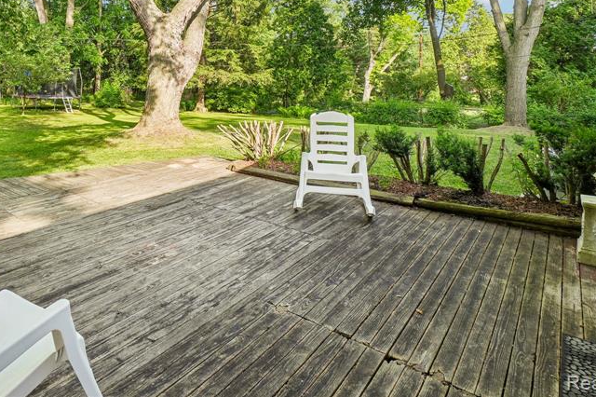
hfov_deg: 70.9
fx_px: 397
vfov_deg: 50.0
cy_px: 80
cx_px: 184
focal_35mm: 24
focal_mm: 10
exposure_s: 1/60
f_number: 8
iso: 100
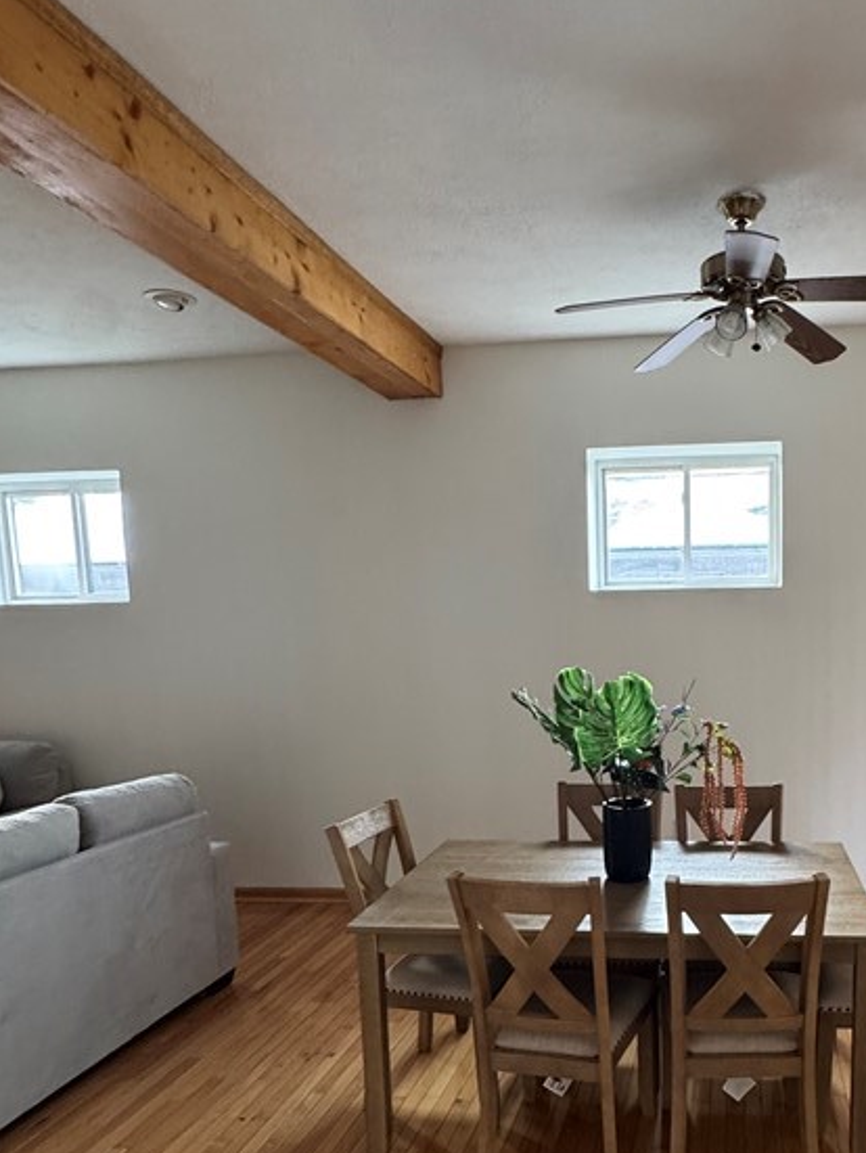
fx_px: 866
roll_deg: +2.4
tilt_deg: -6.1
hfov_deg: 50.9
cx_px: 651
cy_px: 714
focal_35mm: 26
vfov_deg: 66.4
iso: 320
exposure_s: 1/80
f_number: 2.2
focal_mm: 2.22
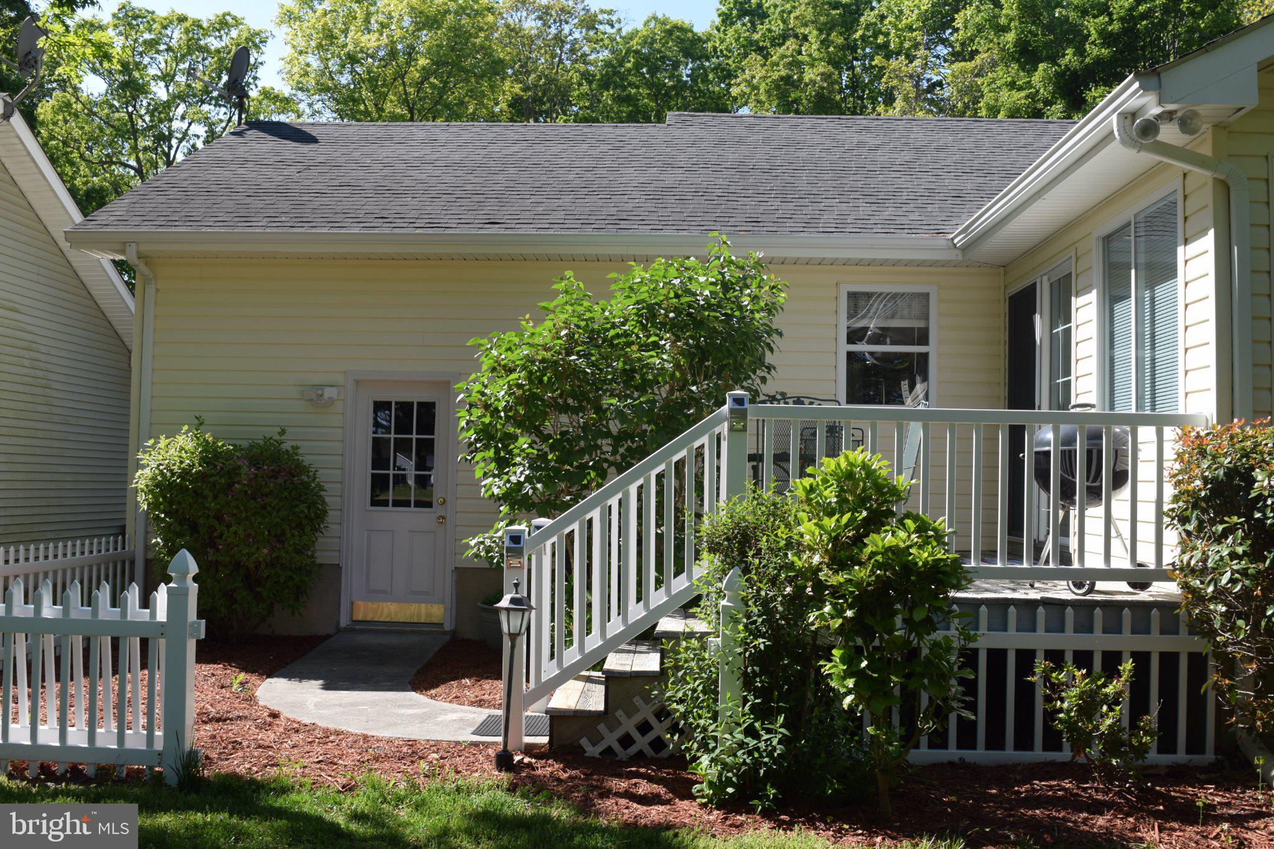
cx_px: 637
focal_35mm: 36
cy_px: 424
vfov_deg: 36.9
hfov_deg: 53.1
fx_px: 1274
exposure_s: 1/250
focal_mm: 24
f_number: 8
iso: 200
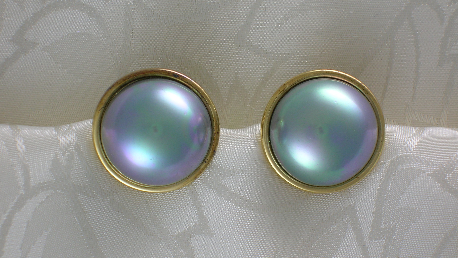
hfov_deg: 19.8
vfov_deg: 11.2
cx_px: 229
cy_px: 136
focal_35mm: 108
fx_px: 1312
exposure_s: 1/16.7
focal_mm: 16.4
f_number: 4.8
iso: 50
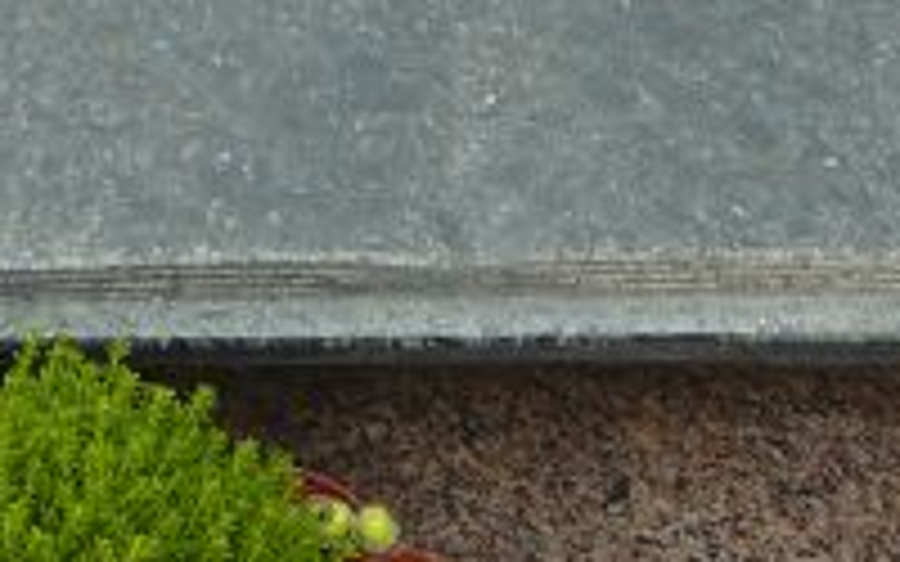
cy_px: -400
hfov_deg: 17.4
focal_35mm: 119
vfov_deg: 10.4
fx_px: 2919
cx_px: 248
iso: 80
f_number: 2.8
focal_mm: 5.2
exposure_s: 1/100
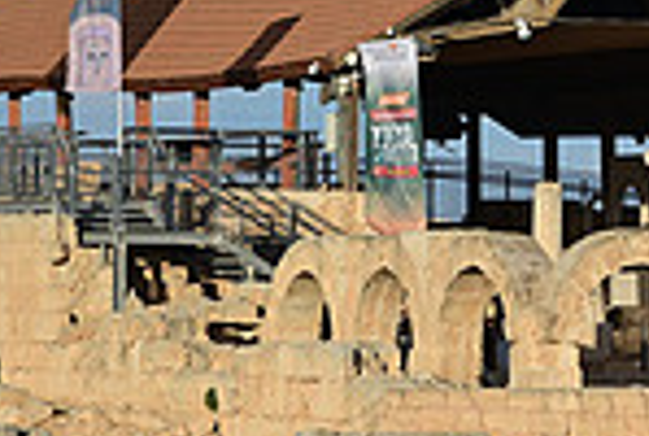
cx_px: 636
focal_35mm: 400
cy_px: 54
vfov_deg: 3.5
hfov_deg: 5.1
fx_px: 7225
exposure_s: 1/3200
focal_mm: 103
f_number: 2.7
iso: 110
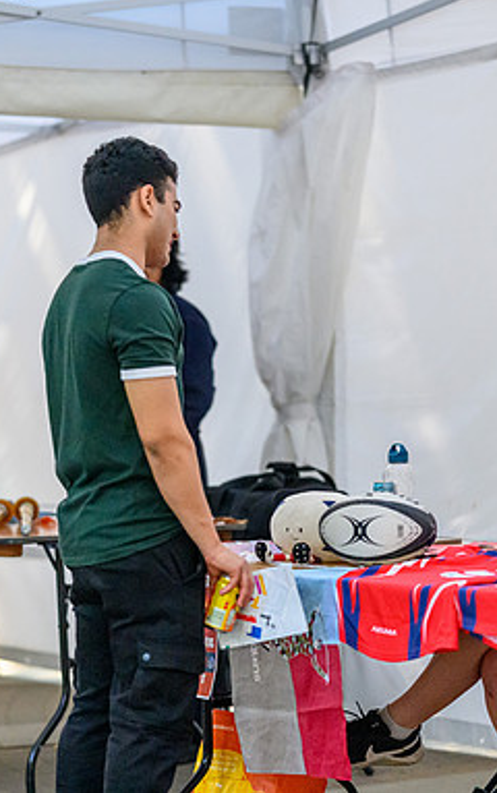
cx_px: 257
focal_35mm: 133
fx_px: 2877
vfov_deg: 15.7
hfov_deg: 9.9
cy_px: 394
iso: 5600
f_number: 1.8
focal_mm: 85
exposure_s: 1/12800
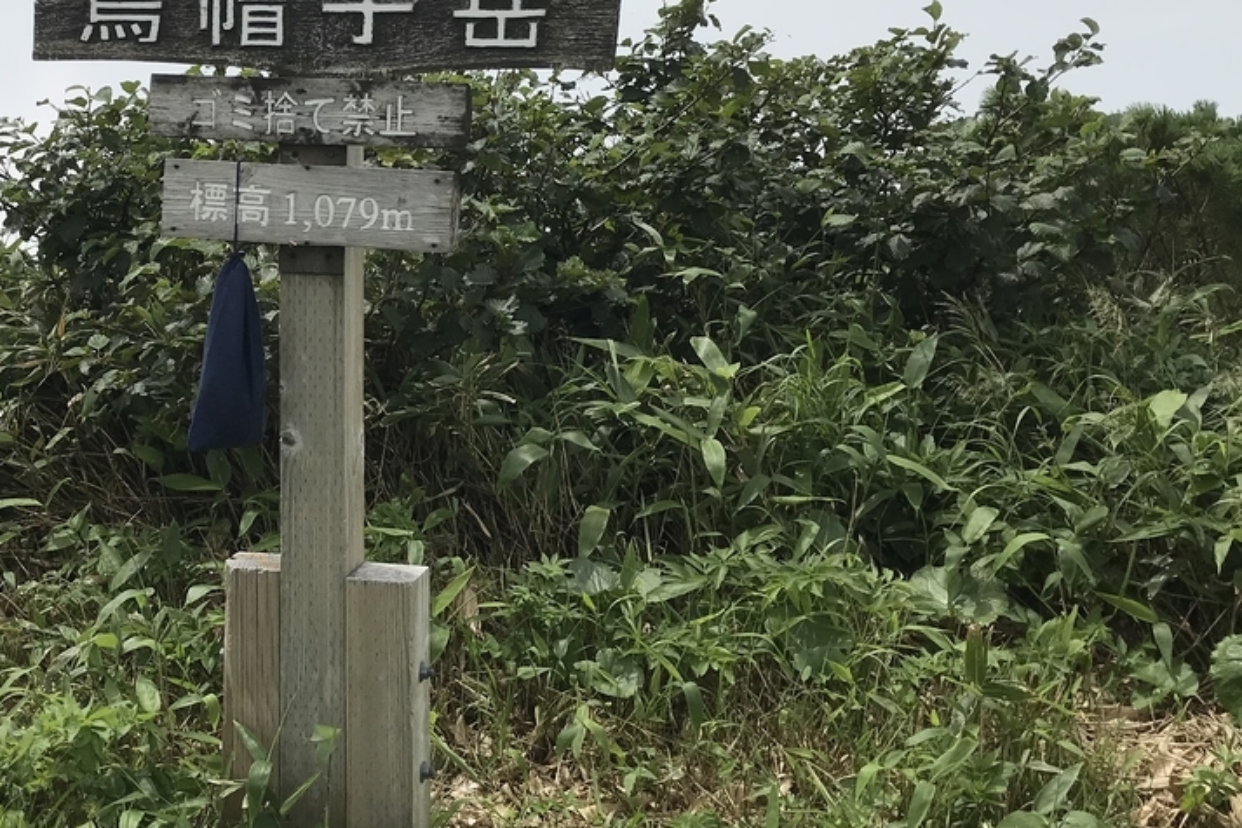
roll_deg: -1.0
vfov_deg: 27.3
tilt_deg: -6.3
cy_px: 244
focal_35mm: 49
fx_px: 1690
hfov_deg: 39.7
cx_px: 381
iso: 20
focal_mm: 3.99
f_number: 1.8
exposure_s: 1/4808
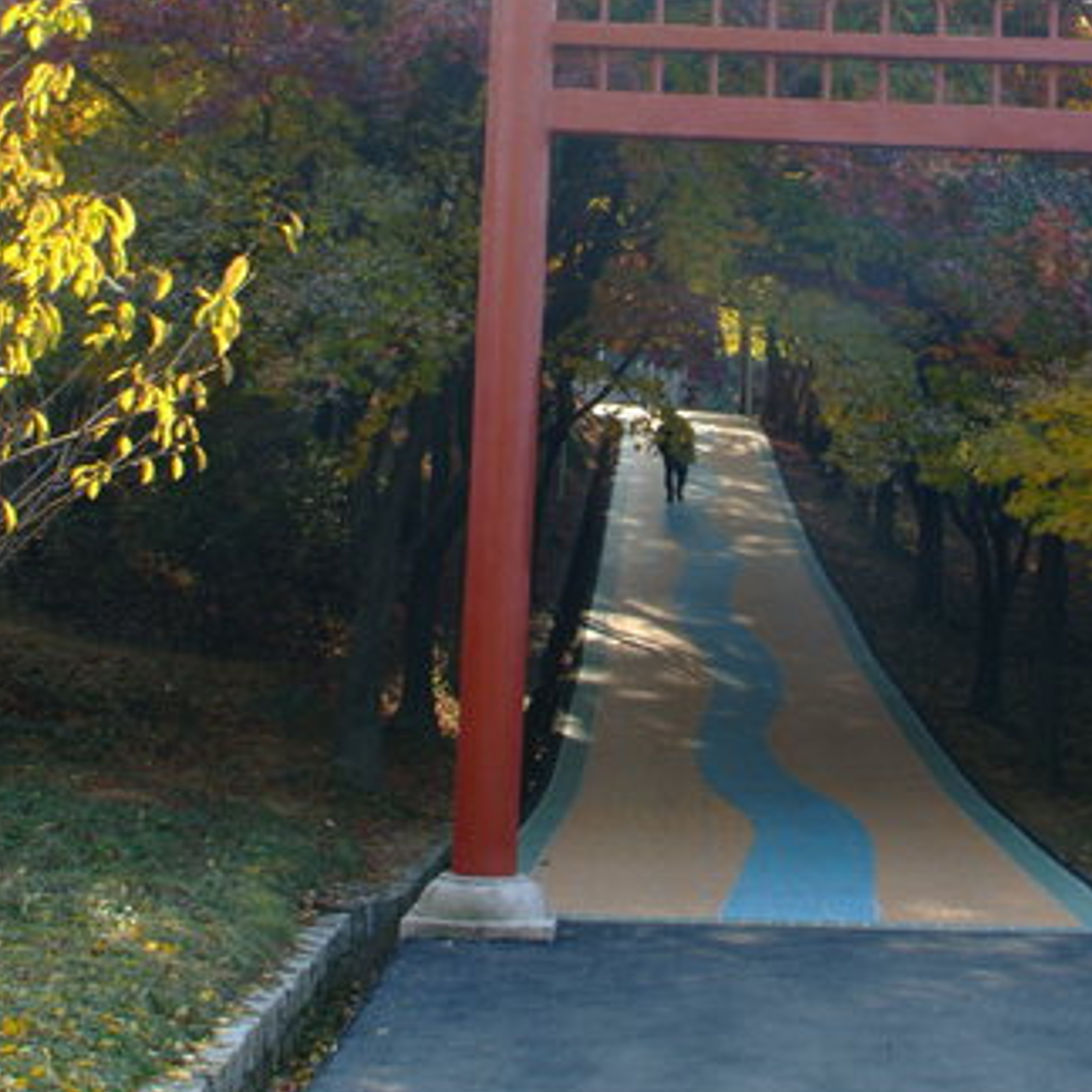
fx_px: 2748
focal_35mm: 77
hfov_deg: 22.3
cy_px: 394
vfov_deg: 22.4
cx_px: 790
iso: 200
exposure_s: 1/10
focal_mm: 28
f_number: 16
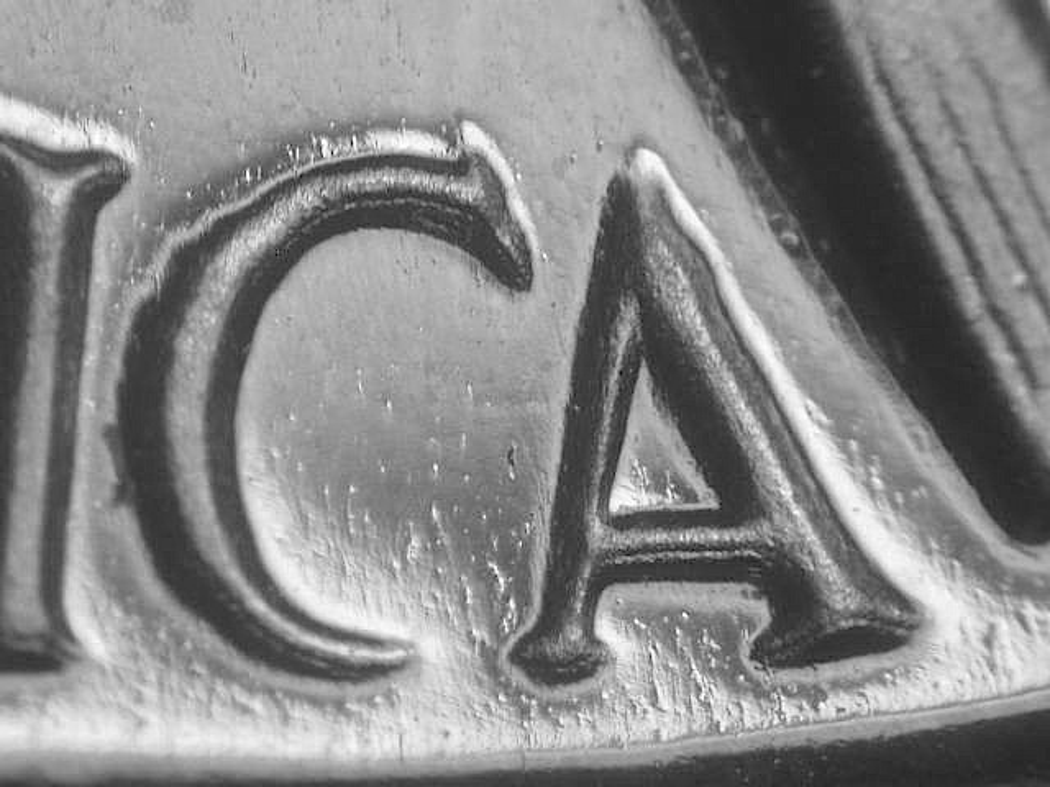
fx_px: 4671
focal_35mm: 154
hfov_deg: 12.8
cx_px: 525
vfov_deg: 9.6
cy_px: 394
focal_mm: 31.9
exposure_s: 1/10.5
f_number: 5.1
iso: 100
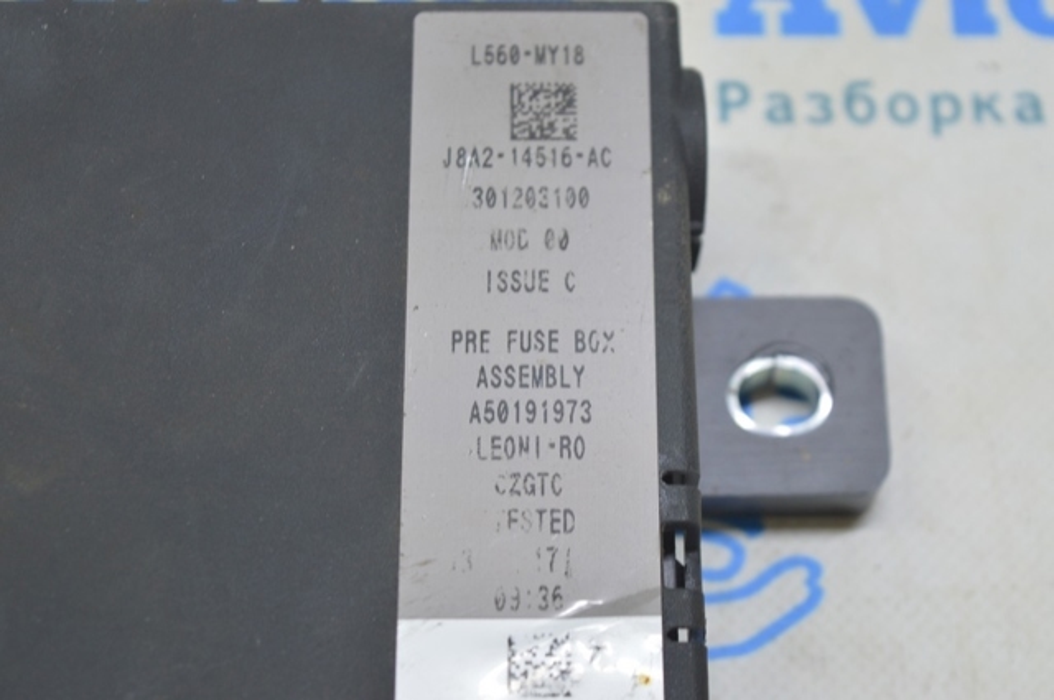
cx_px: 527
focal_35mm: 82
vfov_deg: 16.5
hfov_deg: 24.6
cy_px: 350
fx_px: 2412
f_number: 5.6
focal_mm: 55
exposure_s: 1/20
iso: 400
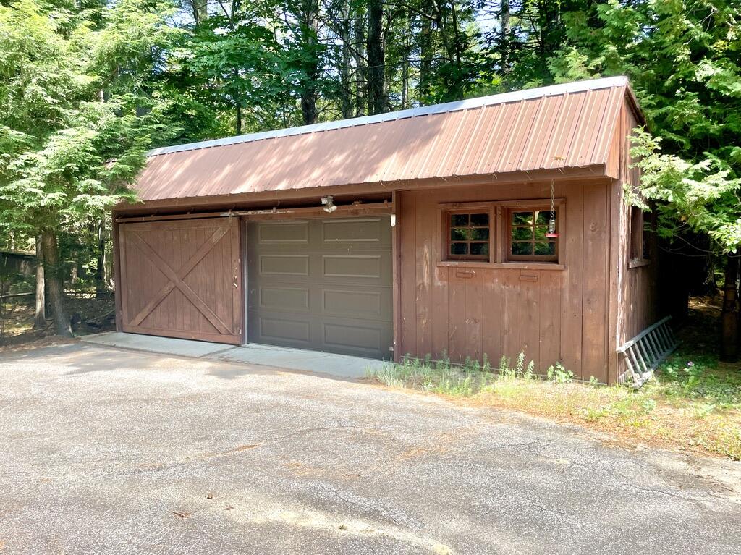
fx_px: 556
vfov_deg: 53.0
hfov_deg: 67.3
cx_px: 370
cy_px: 278
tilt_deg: -2.8
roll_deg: +2.4
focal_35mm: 26
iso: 32
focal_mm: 4.2
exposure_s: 1/1147
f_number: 1.6
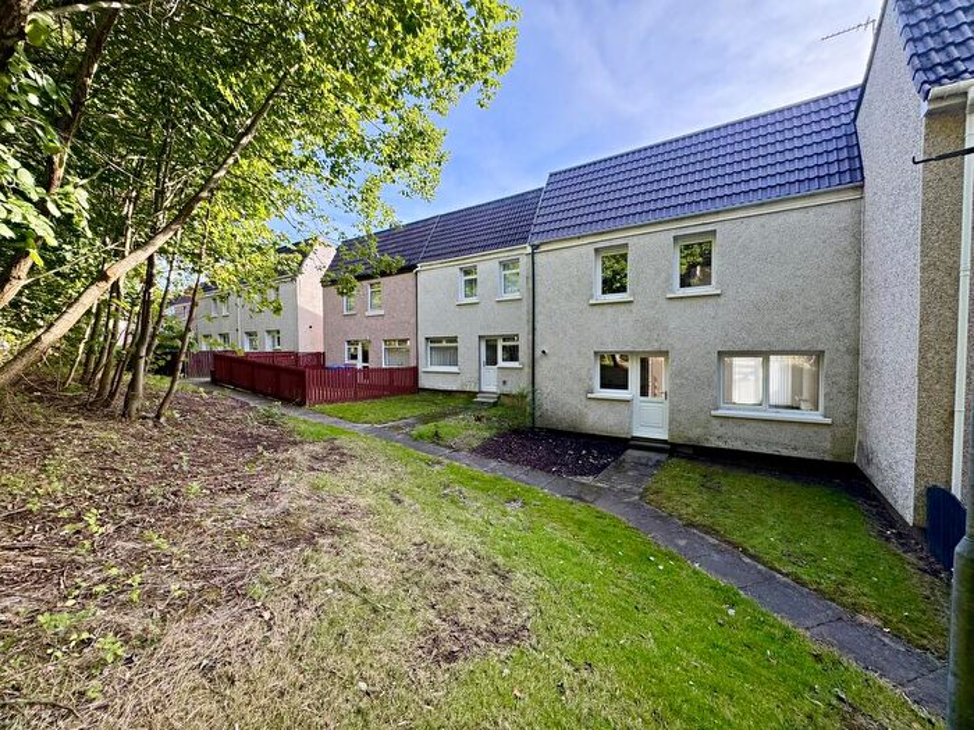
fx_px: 394
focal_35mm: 14
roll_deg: +0.8
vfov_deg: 85.7
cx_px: 487
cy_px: 365
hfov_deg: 102.1
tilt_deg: -1.7
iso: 40
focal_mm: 2.22
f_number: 2.2
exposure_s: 1/277
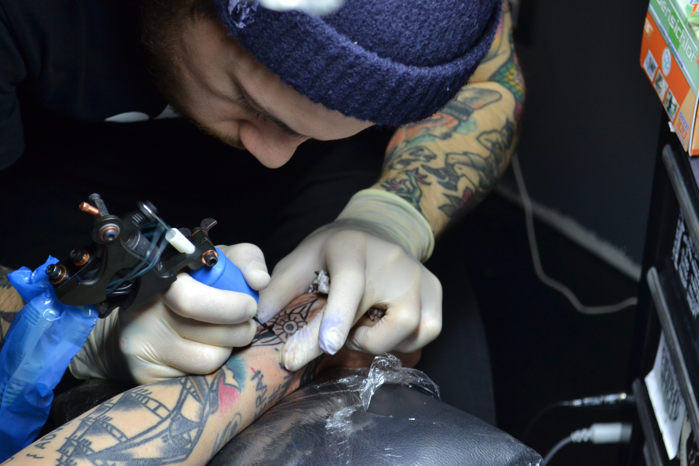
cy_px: 233
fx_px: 1602
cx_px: 350
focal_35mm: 82
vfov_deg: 16.6
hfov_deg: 24.6
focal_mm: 55
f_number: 5.6
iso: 800
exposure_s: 1/40
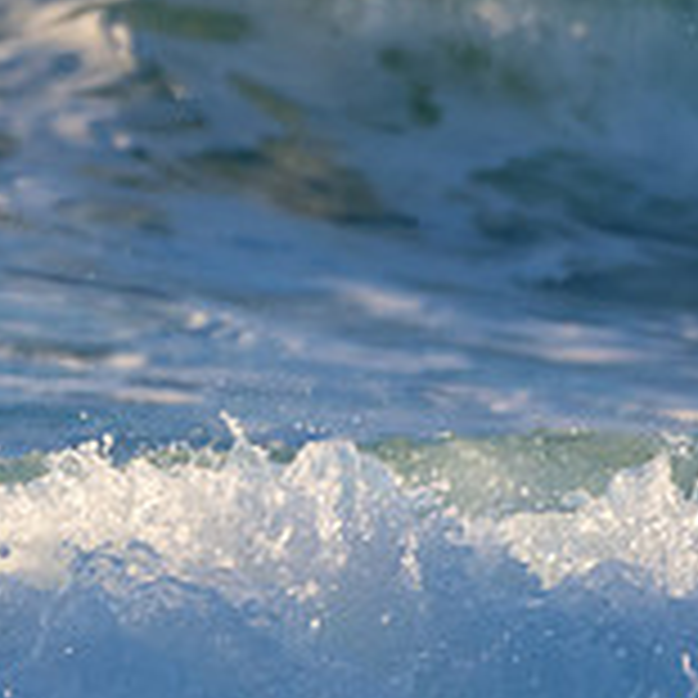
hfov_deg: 1.1
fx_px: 38029
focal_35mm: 1667
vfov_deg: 1.1
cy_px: 164
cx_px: -545
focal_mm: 350
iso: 500
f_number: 5.6
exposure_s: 1/1250
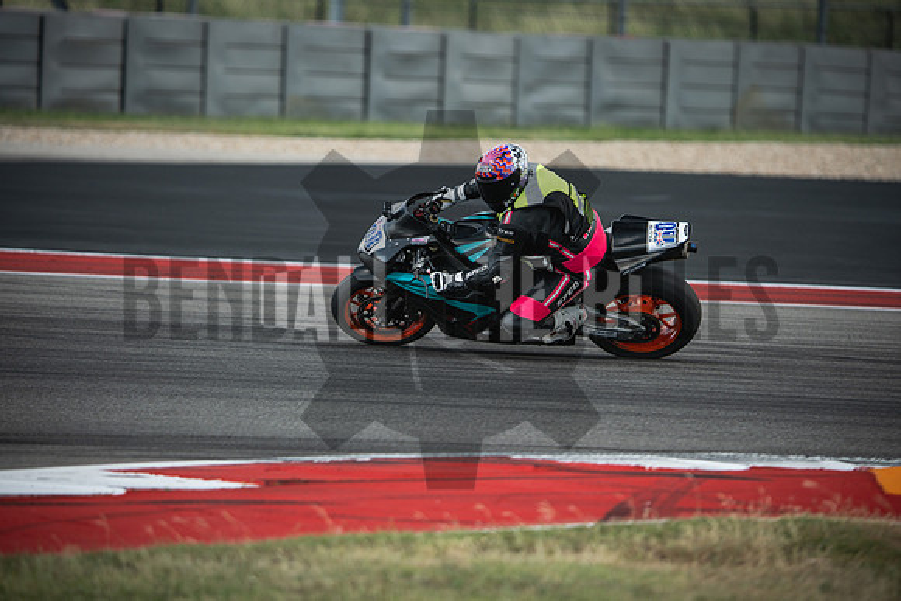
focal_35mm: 300
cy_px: 300
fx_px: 7510
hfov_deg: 6.9
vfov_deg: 4.6
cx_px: 450
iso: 320
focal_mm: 200
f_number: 2
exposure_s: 1/1600
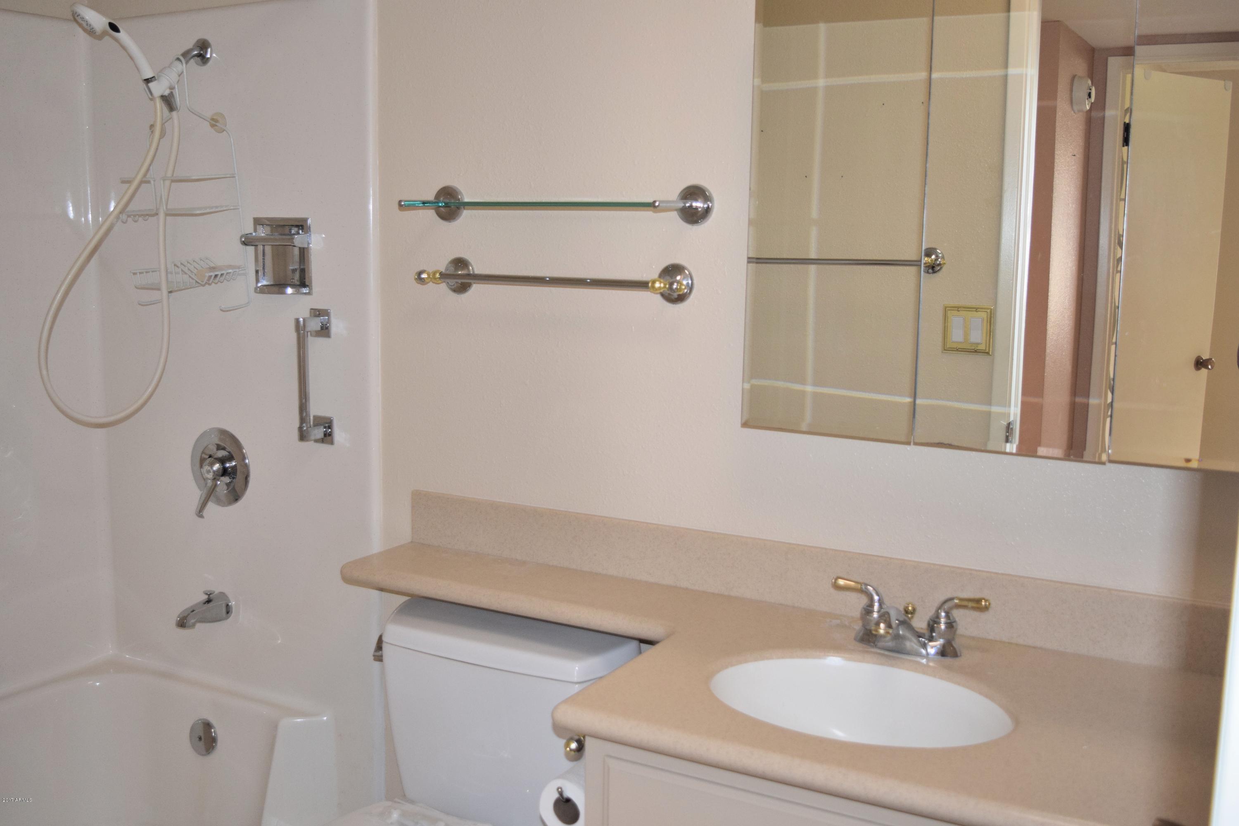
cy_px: 413
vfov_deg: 36.9
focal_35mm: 36
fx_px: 1239
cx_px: 620
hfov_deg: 53.1
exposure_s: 1/60
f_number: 4
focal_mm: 24
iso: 800
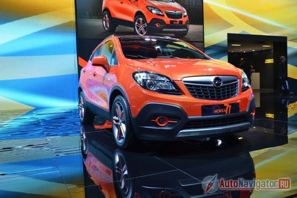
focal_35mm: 33
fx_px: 272
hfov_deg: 57.2
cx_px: 148
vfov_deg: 40.0
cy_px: 99
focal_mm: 22
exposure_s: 1/60
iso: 400
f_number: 4
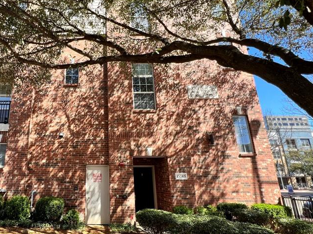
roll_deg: +0.0
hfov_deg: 75.3
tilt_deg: +17.0
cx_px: 93
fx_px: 190
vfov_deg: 63.3
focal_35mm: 21
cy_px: 127
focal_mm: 1.57
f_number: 1.8
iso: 32
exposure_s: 1/290
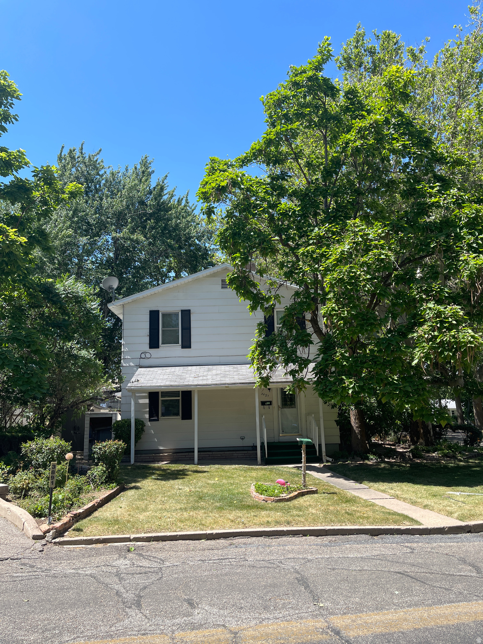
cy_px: 322
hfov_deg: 54.9
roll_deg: +1.9
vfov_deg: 69.4
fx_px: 465
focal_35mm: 25
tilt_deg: +11.6
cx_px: 242
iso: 32
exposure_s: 1/1420
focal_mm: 5.1
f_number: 1.6
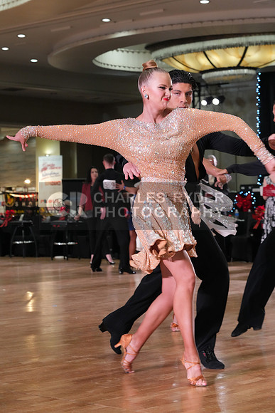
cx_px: 138
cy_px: 206
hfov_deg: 15.2
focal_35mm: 90
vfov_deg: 22.6
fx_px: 1031
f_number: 7.1
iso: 4000
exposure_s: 1/200
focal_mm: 90
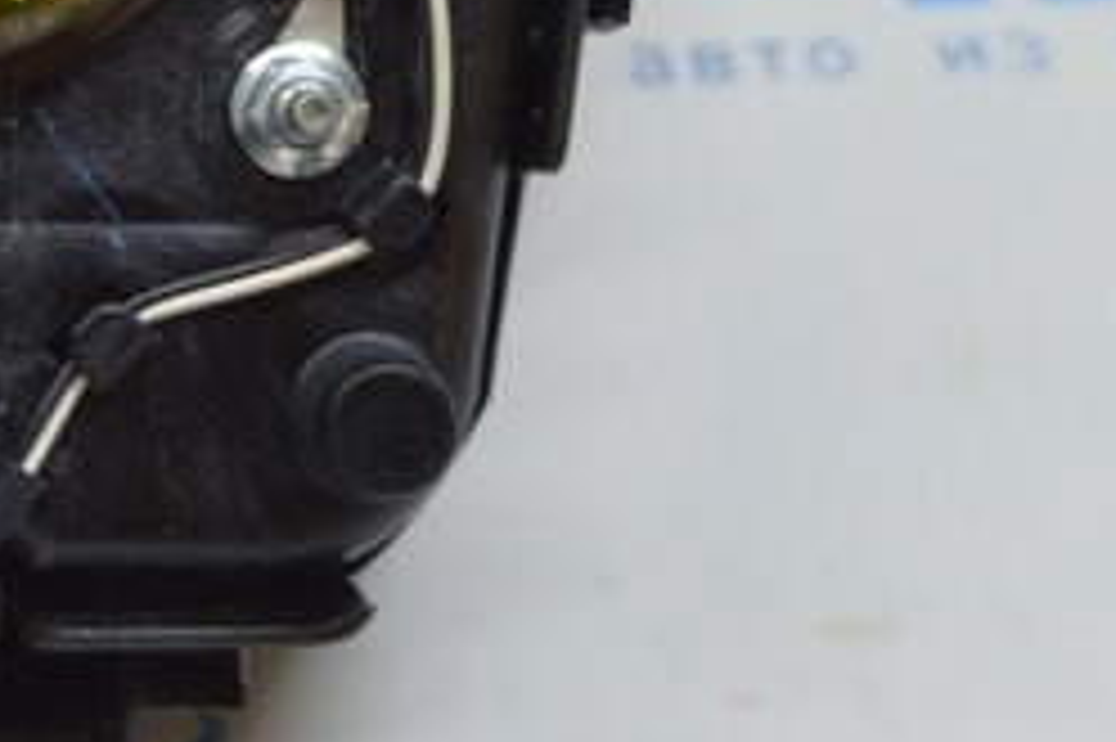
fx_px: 4988
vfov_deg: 8.4
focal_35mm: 161
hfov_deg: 12.5
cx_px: -234
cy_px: -232
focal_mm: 26
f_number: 4
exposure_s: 1/60
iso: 400
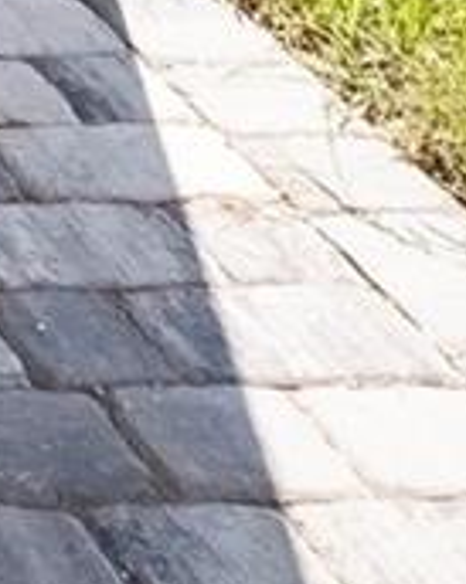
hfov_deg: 8.2
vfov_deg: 10.4
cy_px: -1059
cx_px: -1139
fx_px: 2496
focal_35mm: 144
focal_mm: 11
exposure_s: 1/4000
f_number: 5.6
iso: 640
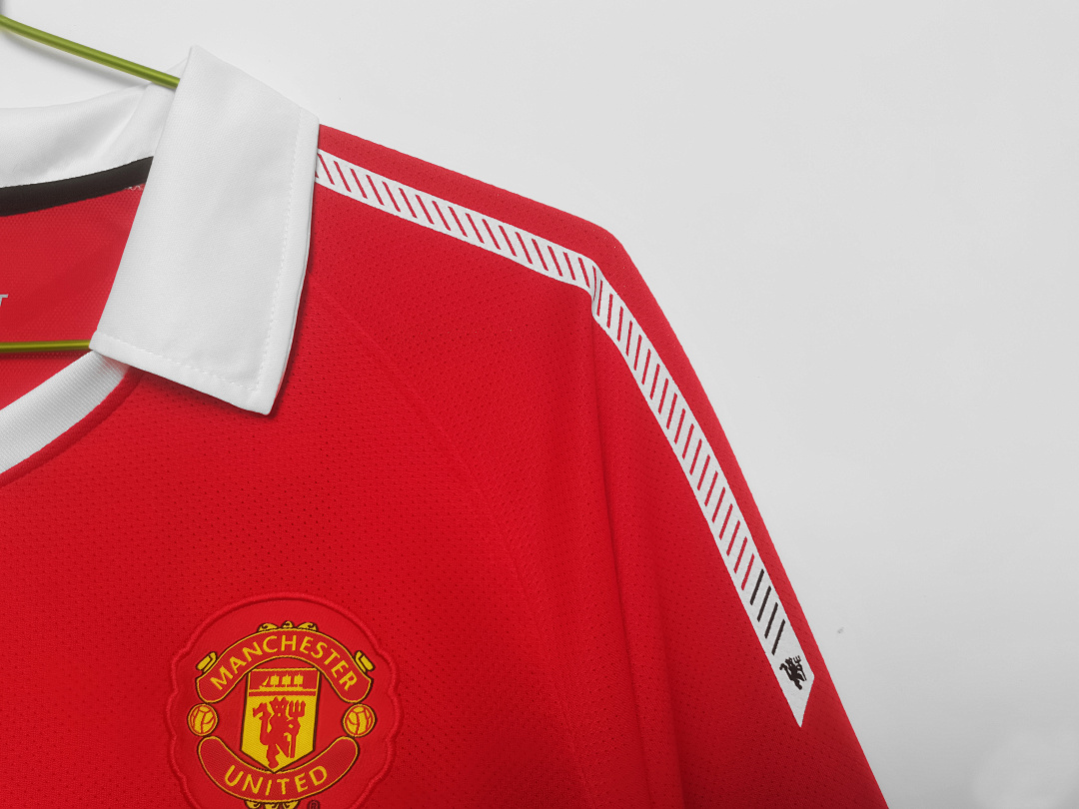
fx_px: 810
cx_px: 540
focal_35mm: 26
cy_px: 404
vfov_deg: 53.1
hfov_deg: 67.3
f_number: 1.8
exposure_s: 1/100
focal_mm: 5.58
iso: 64
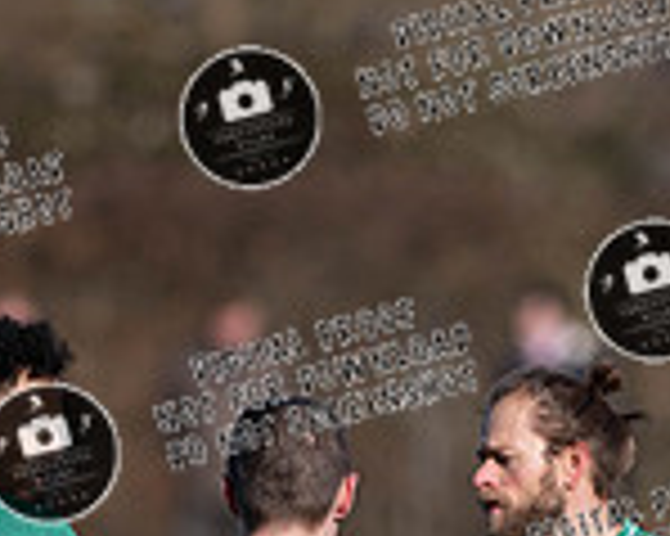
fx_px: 21778
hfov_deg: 1.8
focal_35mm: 1099
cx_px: 477
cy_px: 845
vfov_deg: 1.4
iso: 72
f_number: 3.5
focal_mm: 300
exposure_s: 1/1600
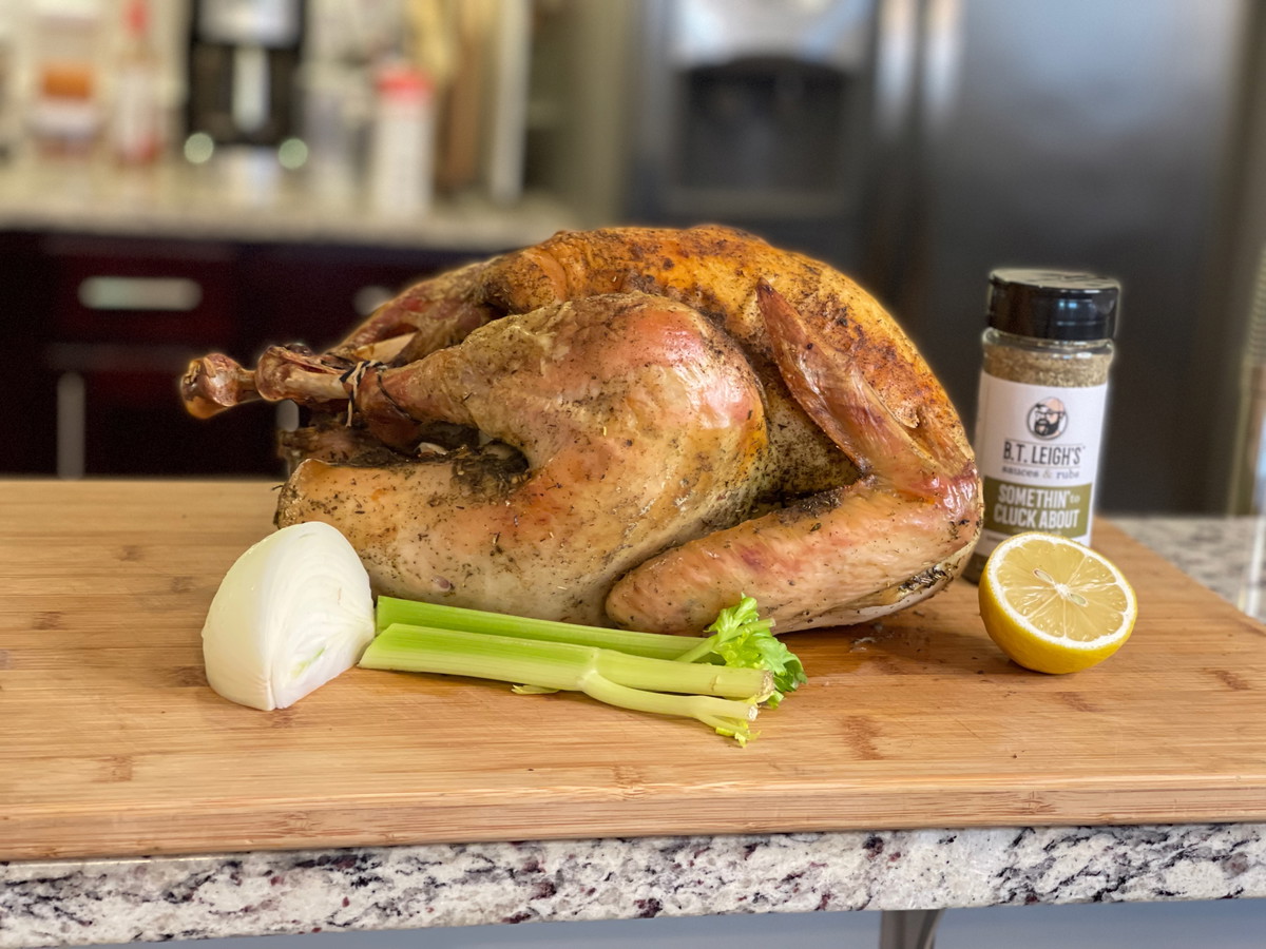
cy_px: 474
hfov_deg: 30.3
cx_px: 633
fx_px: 2341
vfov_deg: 22.9
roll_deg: -3.2
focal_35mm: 64
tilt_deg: -13.2
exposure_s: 1/40
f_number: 2.2
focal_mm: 7.5
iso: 400
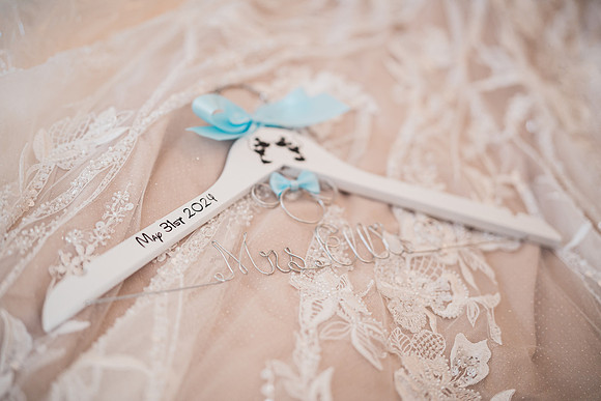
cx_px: 300
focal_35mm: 50
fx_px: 835
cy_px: 200
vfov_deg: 27.0
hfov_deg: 39.6
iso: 400
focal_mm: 50
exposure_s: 1/200
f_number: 1.4
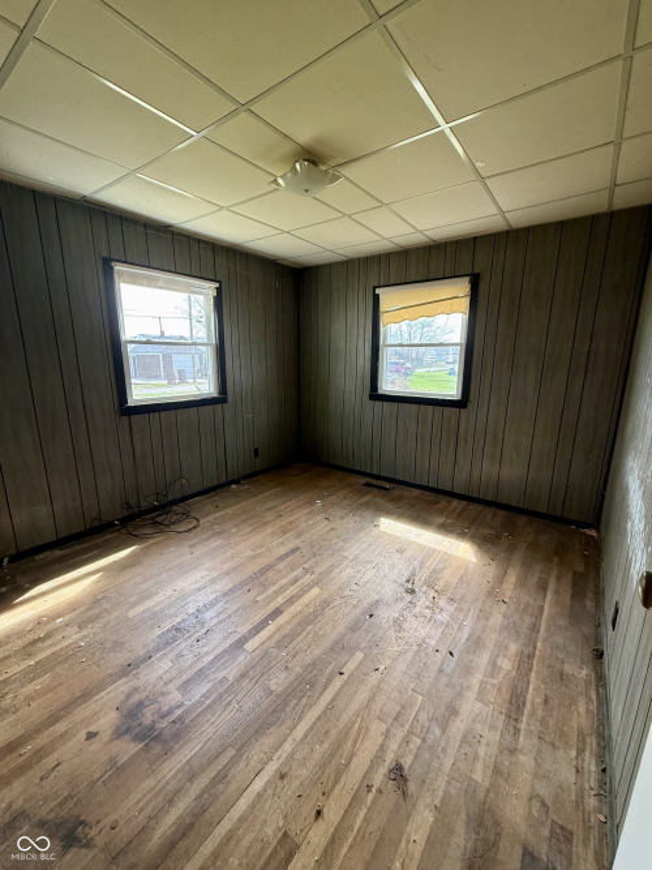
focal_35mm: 14
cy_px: 435
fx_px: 352
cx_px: 326
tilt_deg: -12.8
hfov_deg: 85.7
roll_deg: -0.8
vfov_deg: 102.1
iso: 160
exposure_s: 1/99
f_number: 2.2
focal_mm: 2.22
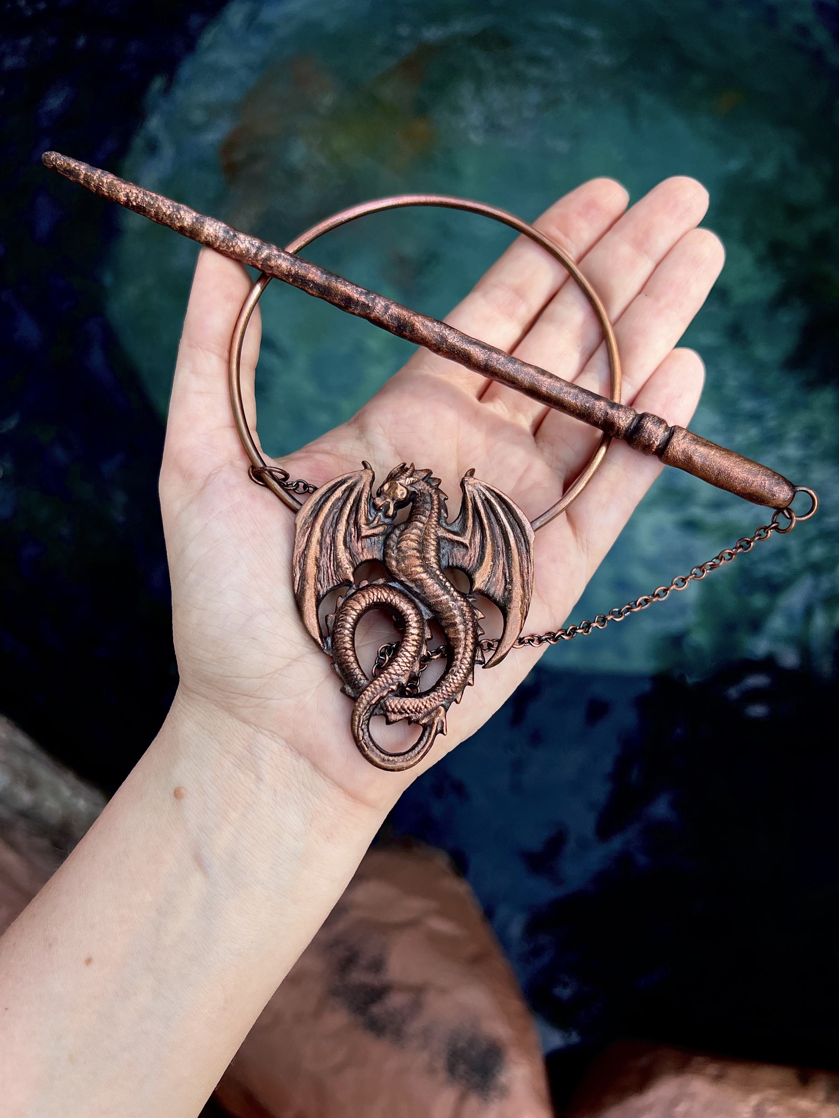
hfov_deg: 53.1
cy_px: 559
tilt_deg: -69.1
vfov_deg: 67.3
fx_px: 840
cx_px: 420
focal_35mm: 26
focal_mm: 5.7
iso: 50
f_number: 1.5
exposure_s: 1/853
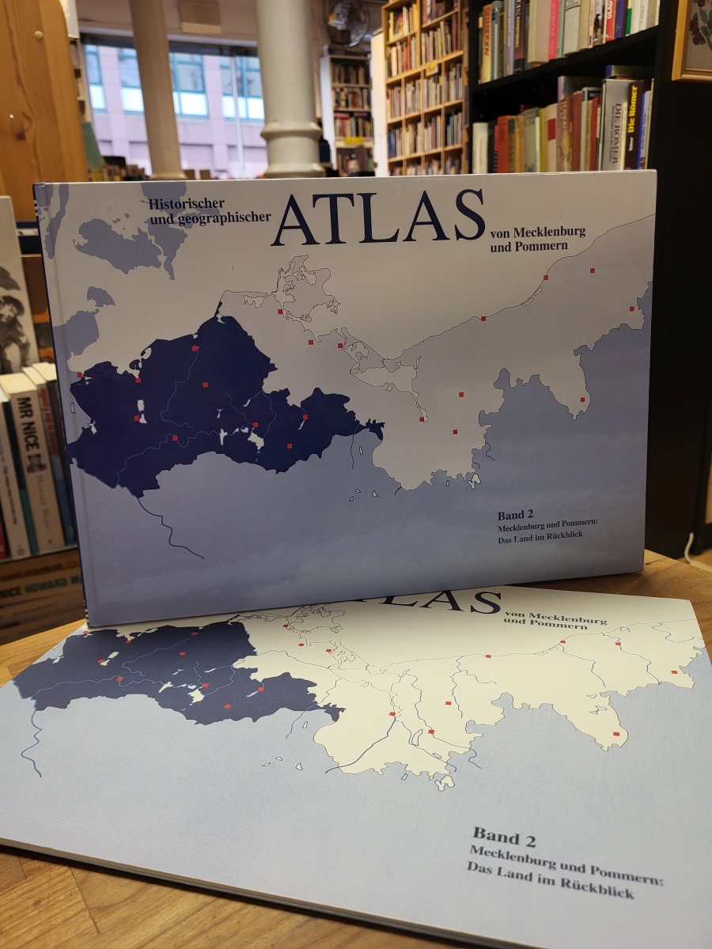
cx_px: 356
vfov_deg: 67.3
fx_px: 713
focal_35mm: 26
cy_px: 474
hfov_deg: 53.1
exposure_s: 1/100
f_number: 1.8
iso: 200
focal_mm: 5.4
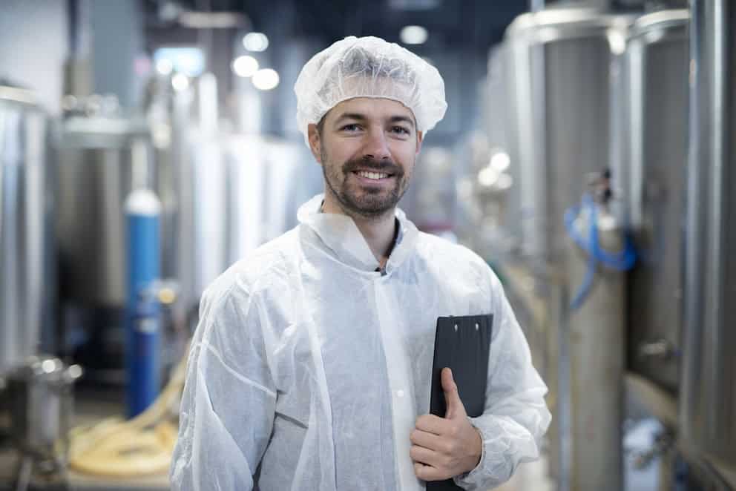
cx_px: 368
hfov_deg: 39.6
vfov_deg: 27.0
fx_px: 1022
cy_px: 246
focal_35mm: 50
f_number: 1.8
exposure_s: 1/200
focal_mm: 50
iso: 500
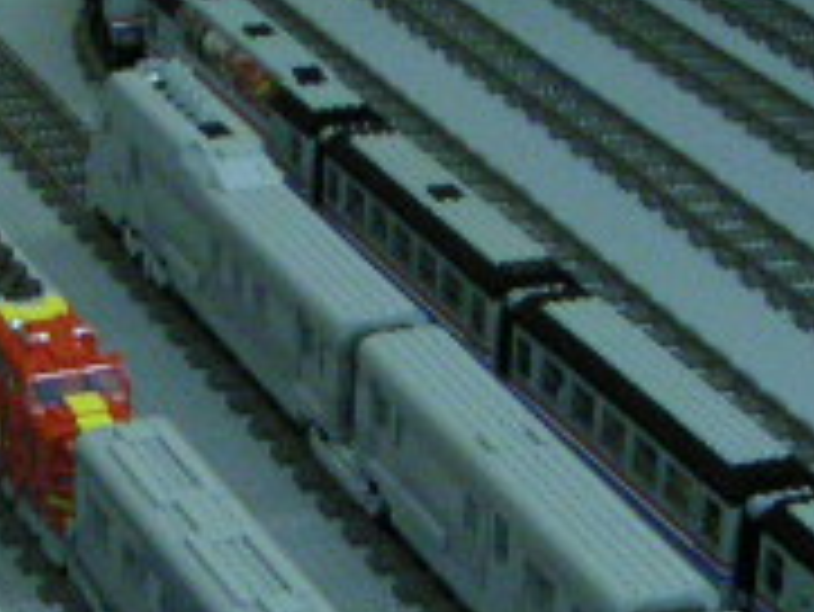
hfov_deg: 15.0
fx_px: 3083
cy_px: 981
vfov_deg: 10.8
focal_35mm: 131
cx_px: 256
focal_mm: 4.8
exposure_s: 1/60
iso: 400
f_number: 2.8
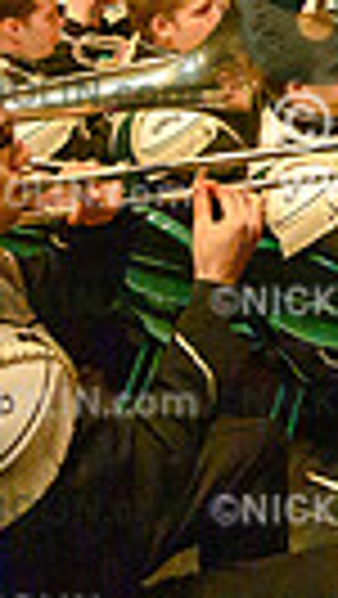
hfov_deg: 16.6
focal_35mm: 64
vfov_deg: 30.3
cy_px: -11
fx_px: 1018
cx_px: 554
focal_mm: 14
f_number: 2.8
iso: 25600
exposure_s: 1/320
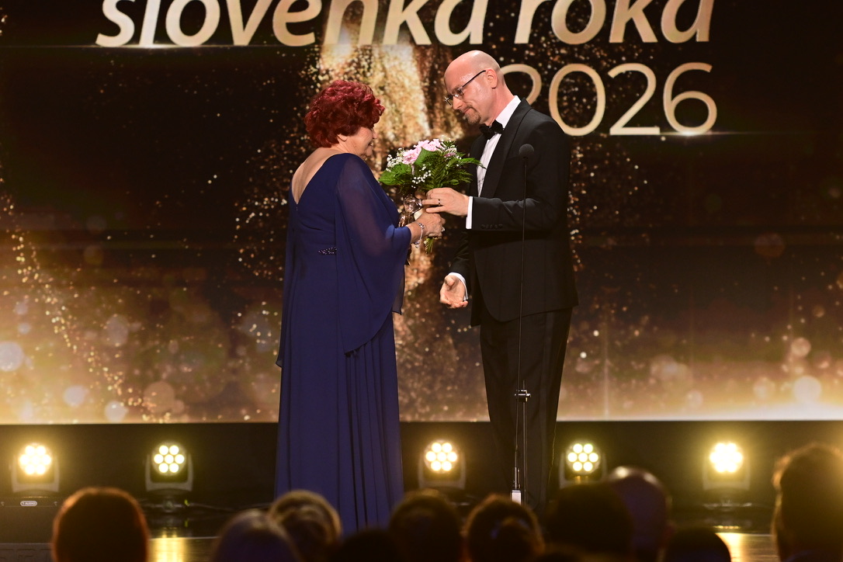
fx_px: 5971
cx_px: 422
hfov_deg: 8.1
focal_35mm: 255
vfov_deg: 5.4
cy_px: 281
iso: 1250
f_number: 3.2
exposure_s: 1/320
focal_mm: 170
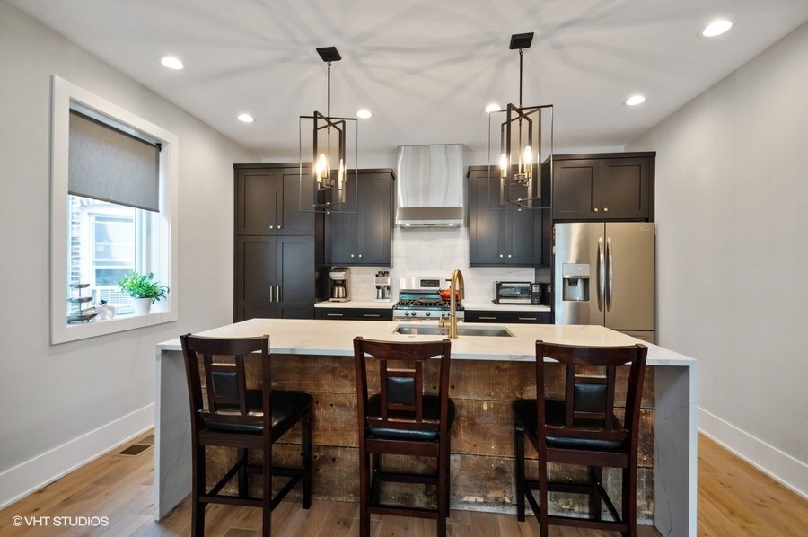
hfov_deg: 100.5
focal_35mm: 15
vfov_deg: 77.2
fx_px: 336
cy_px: 268
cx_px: 404
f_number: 10
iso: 200
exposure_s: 1/6
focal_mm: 10
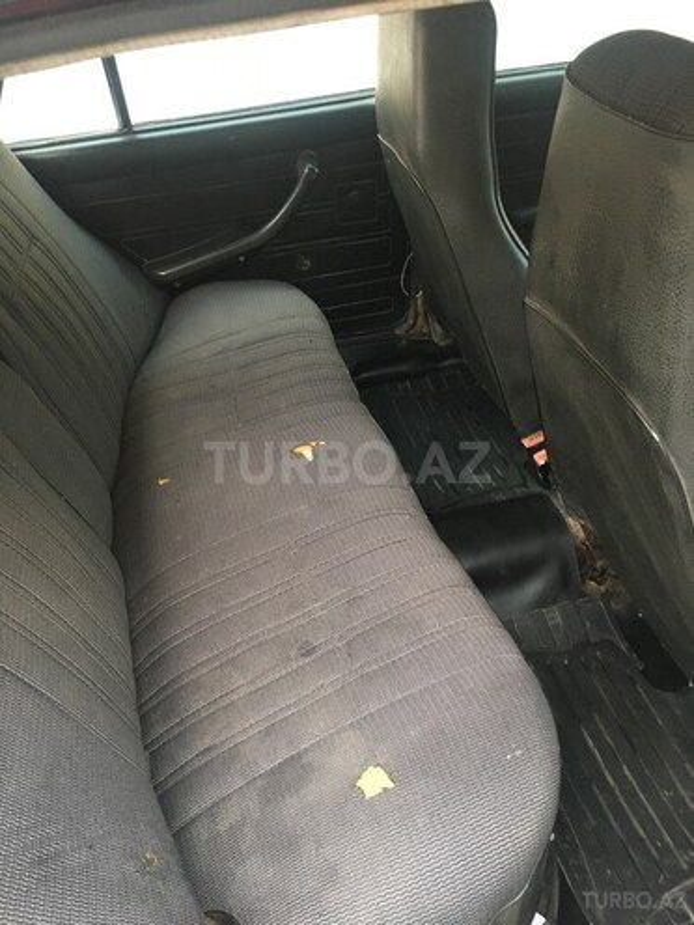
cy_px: 462
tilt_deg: -41.0
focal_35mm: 29
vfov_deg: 61.7
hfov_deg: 48.2
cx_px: 347
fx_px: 775
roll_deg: +5.4
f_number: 2.2
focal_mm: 4.15
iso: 200
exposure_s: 1/20
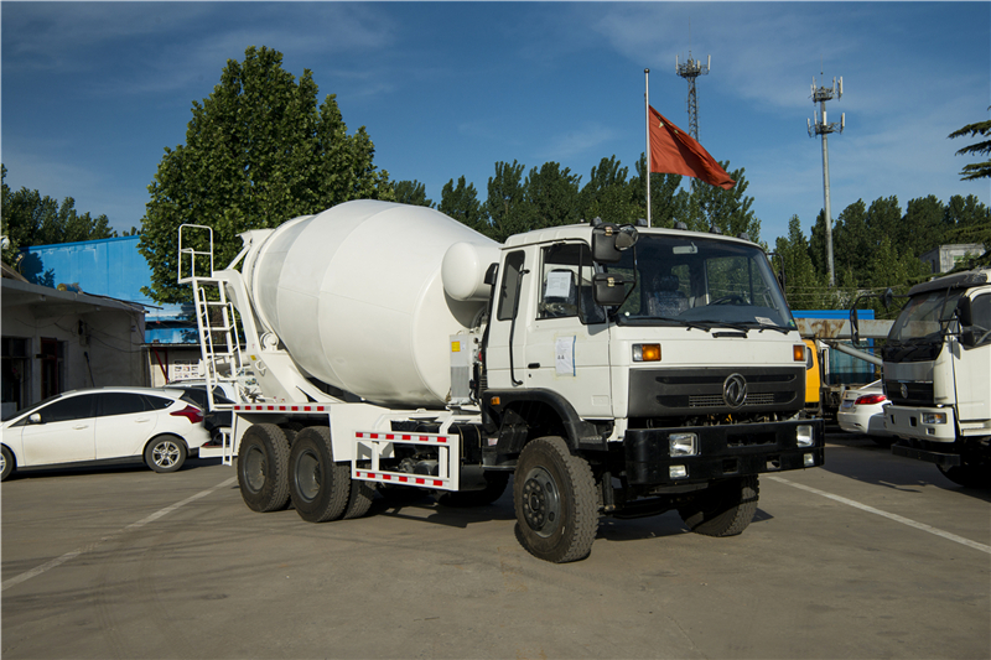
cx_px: 496
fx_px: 1101
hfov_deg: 48.5
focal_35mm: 40
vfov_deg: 33.4
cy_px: 330
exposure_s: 1/400
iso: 200
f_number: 11
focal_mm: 40
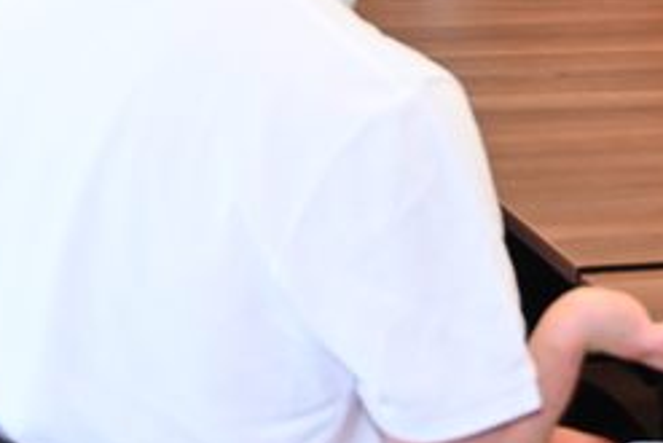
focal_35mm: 194
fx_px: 3575
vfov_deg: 6.8
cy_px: -528
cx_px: 325
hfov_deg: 10.6
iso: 1400
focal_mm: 40
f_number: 4
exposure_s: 1/60
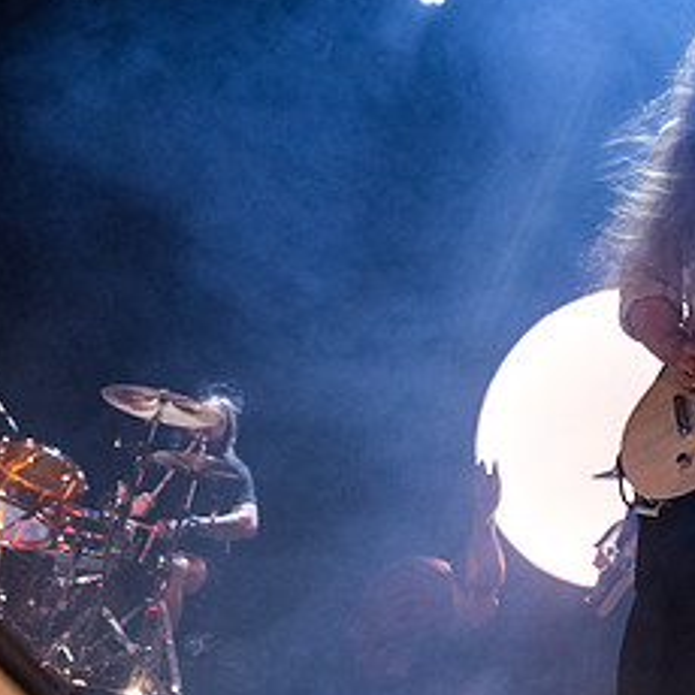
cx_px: 703
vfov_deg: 28.6
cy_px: 357
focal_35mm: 60
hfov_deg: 26.9
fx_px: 1363
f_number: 3.2
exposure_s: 1/125
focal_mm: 24
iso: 2500
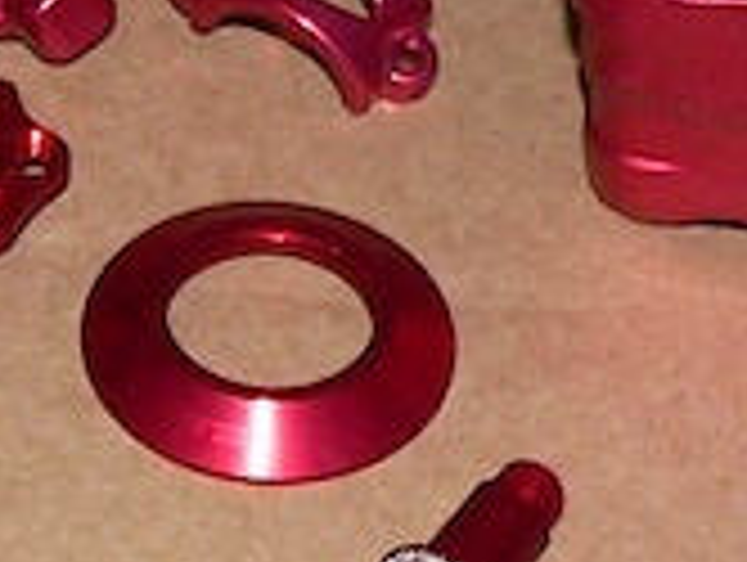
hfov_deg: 11.3
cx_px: -40
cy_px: 724
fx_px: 3739
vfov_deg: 8.5
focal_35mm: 173
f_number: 2.8
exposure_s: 1/250
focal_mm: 6
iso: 200
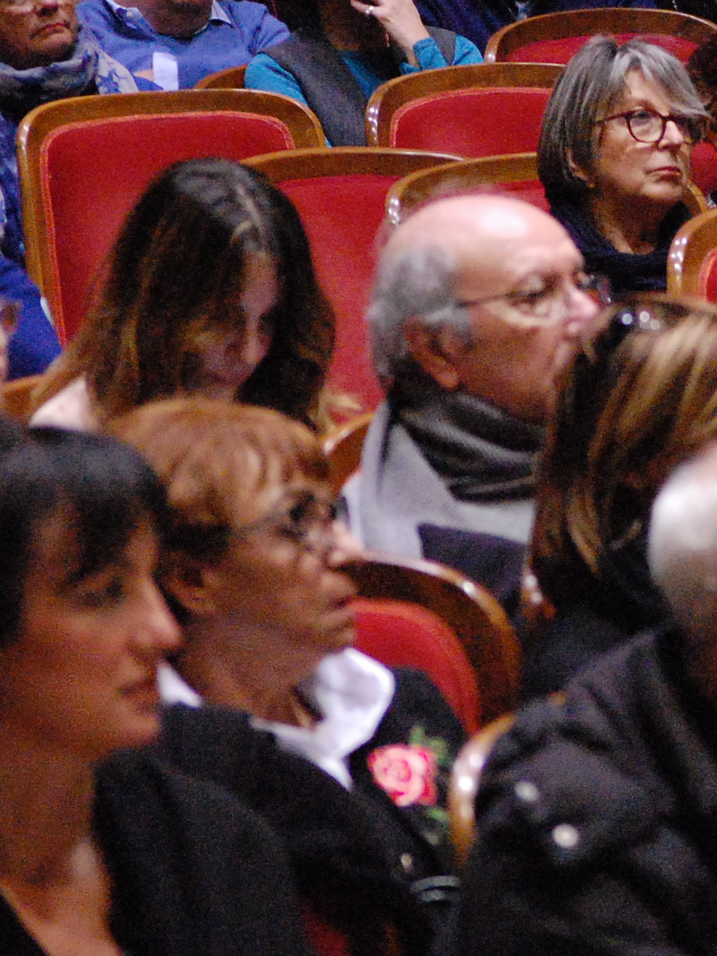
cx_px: 936
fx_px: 8313
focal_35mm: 301
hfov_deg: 4.9
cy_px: 290
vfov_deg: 6.6
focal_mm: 90
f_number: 4.5
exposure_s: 1/50
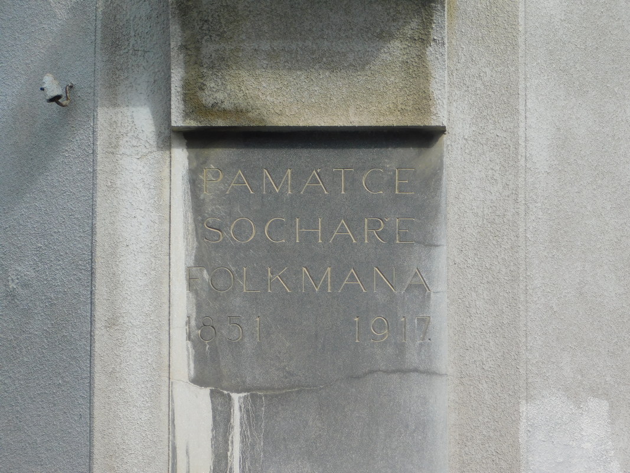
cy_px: 236
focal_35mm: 294
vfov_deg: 5.1
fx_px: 5350
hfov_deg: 6.7
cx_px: 315
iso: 125
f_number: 5.7
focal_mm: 52.2
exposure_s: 1/250
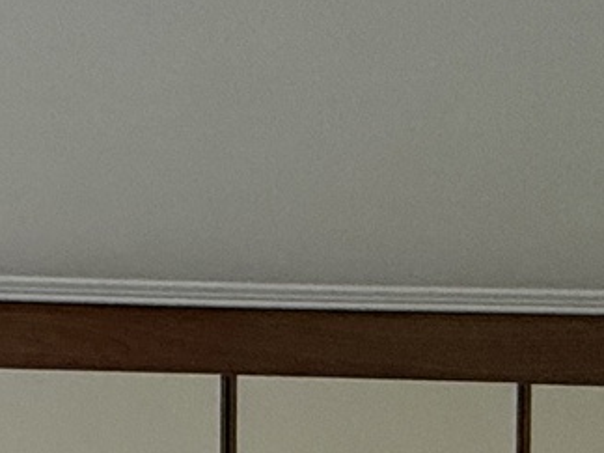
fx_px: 1448
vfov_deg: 13.8
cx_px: 56
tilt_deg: -1.4
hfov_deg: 22.9
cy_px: 1020
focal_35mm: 83
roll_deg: +0.2
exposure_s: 1/99
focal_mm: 2.22
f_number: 2.2
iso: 250
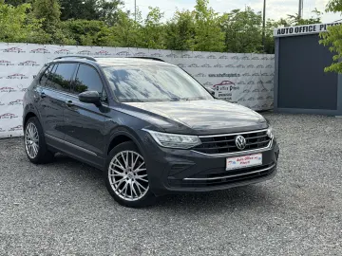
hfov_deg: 39.7
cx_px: 171
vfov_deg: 30.3
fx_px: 474
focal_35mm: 48
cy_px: 128
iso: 64
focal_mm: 6.76
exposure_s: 1/2033
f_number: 1.78
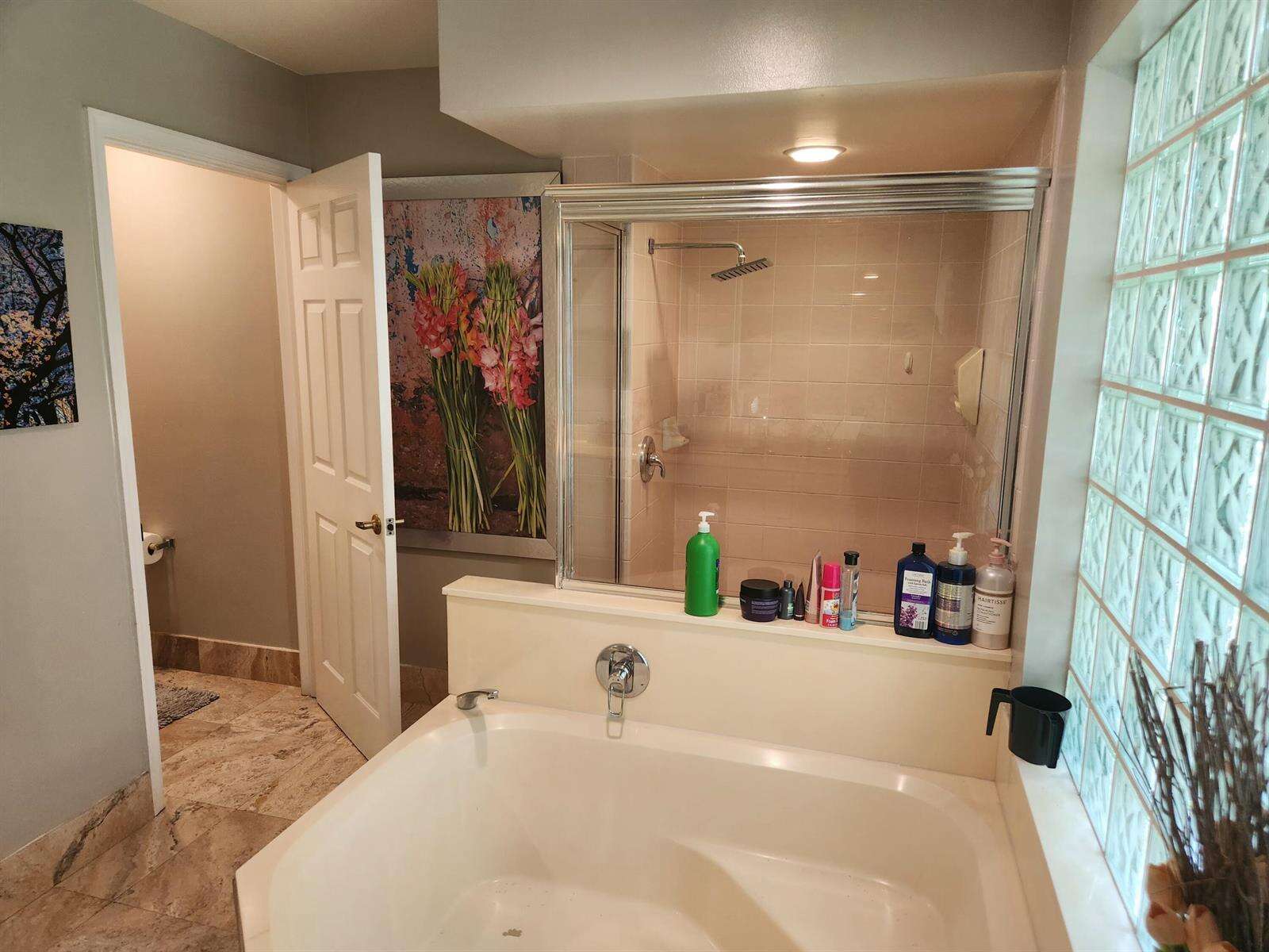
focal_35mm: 23
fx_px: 843
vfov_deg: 58.9
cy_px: 476
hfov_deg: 73.9
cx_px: 634
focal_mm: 5.4
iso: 200
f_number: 1.8
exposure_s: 1/120
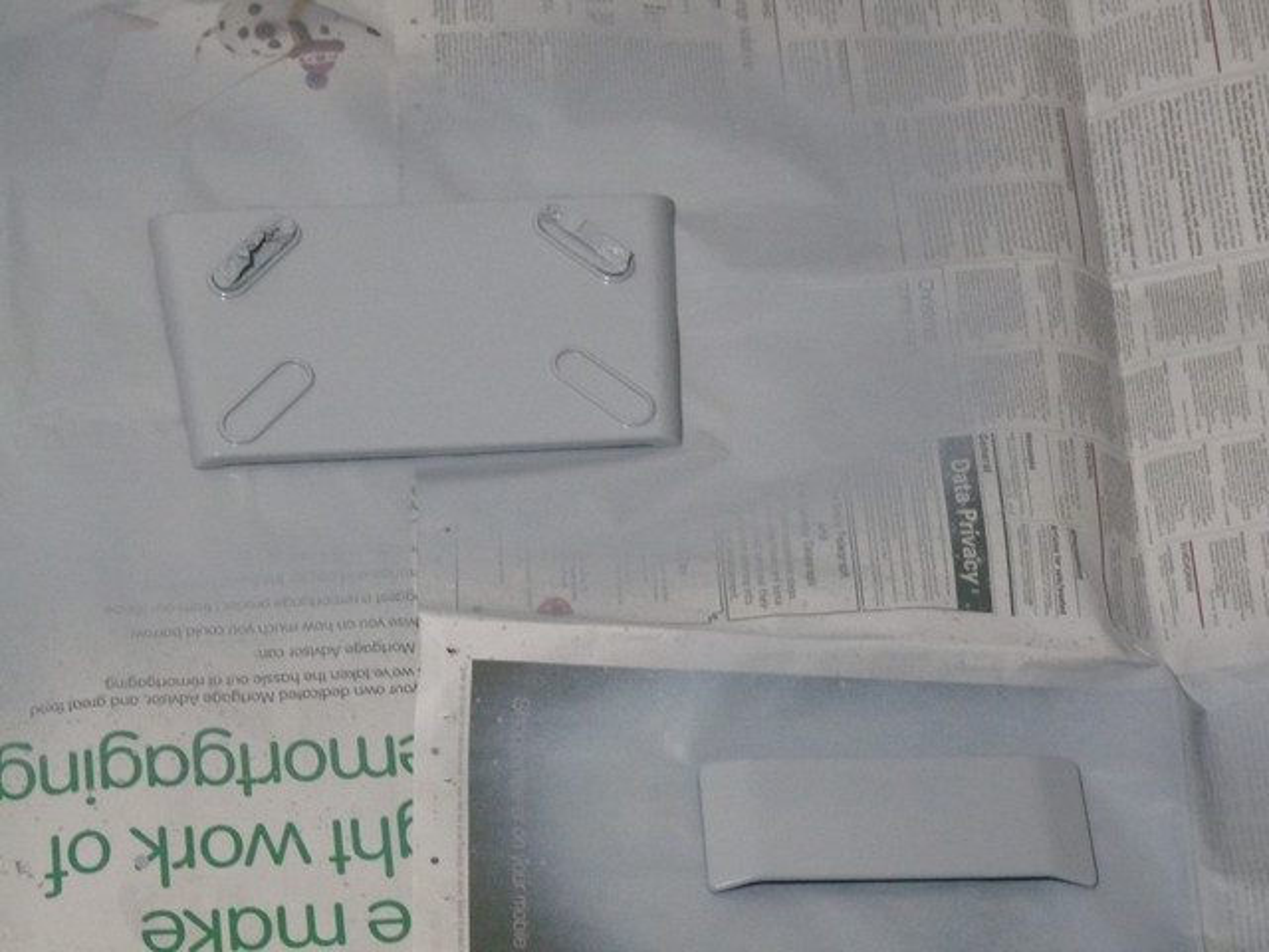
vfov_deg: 13.1
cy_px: 476
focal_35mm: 113
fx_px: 4143
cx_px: 634
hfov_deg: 17.4
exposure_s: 1/10
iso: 800
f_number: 3.6
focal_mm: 20.1
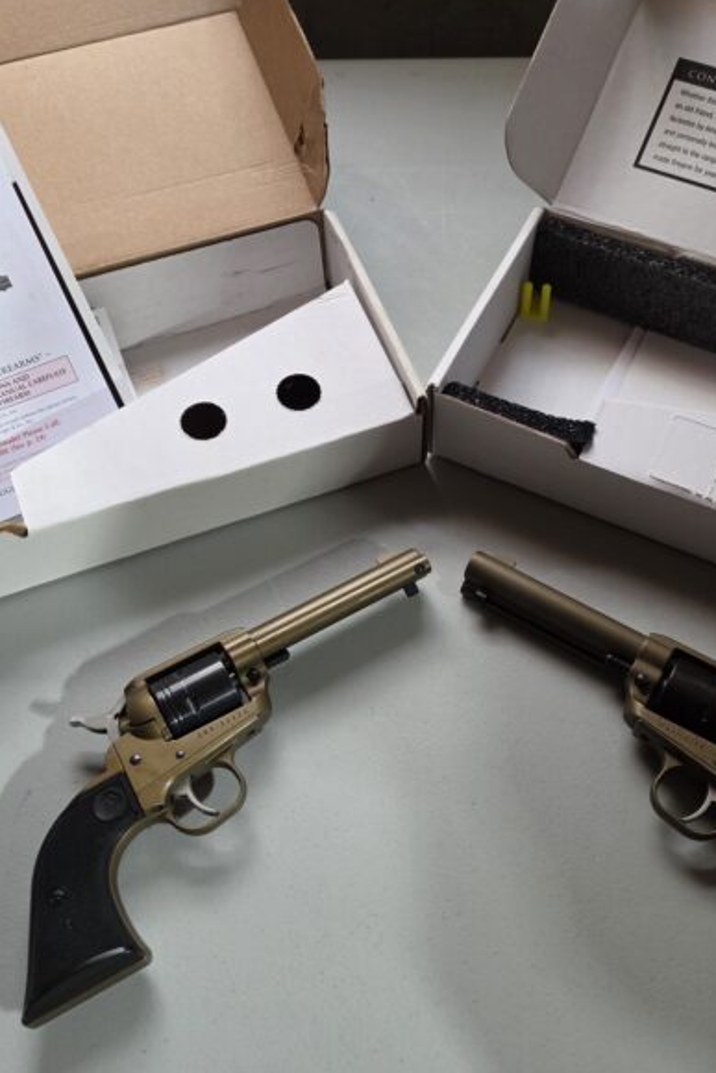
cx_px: 413
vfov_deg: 57.2
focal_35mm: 33
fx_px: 984
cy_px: 536
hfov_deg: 39.9
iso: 320
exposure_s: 1/120
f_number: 1.4
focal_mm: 6.5
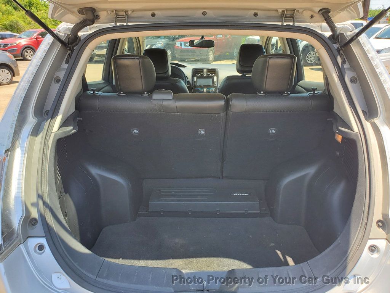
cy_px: 146
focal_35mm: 26
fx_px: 293
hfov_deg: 67.3
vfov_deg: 53.1
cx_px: 195
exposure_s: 1/195
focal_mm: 4.3
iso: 50
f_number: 2.4
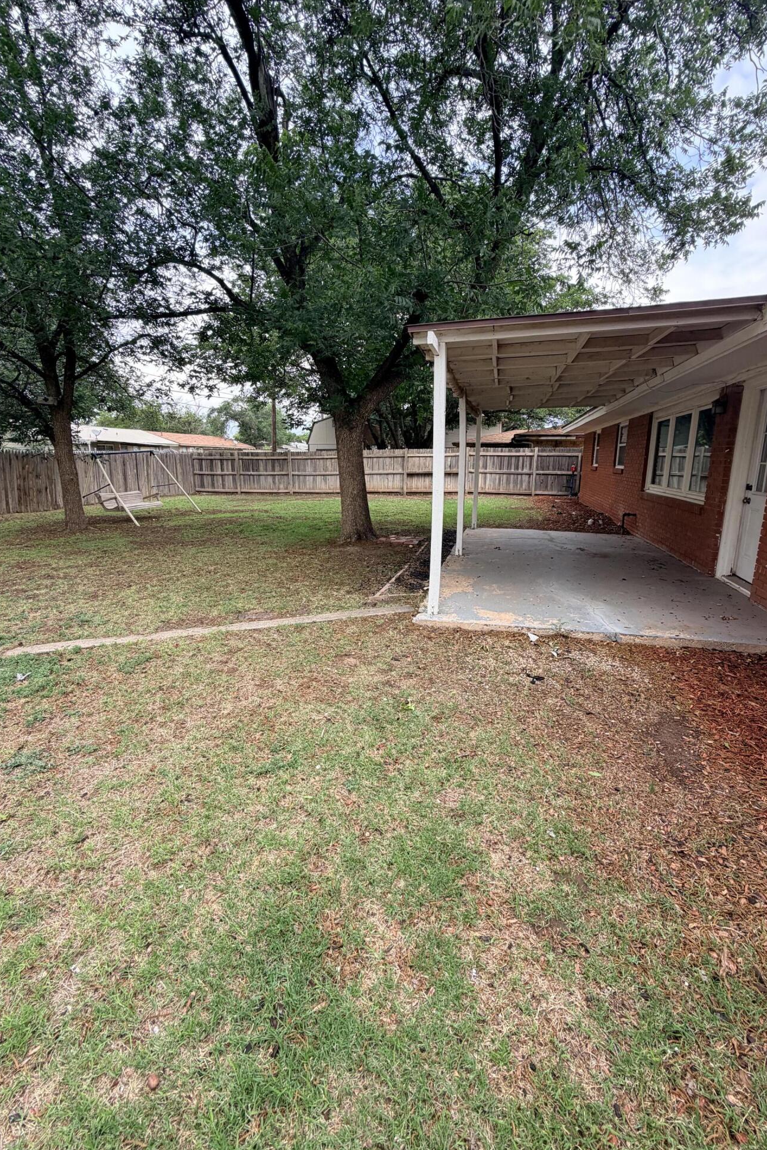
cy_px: 562
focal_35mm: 15
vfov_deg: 100.4
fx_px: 479
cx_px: 389
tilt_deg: -12.2
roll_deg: +0.1
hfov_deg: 77.3
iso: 50
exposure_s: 1/198
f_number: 2.2
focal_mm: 2.22
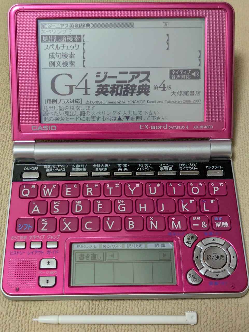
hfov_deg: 30.3
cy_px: 166
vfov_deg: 39.7
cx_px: 124
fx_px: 460
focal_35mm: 48
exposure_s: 1/239
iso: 511
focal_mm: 6.81
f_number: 1.85
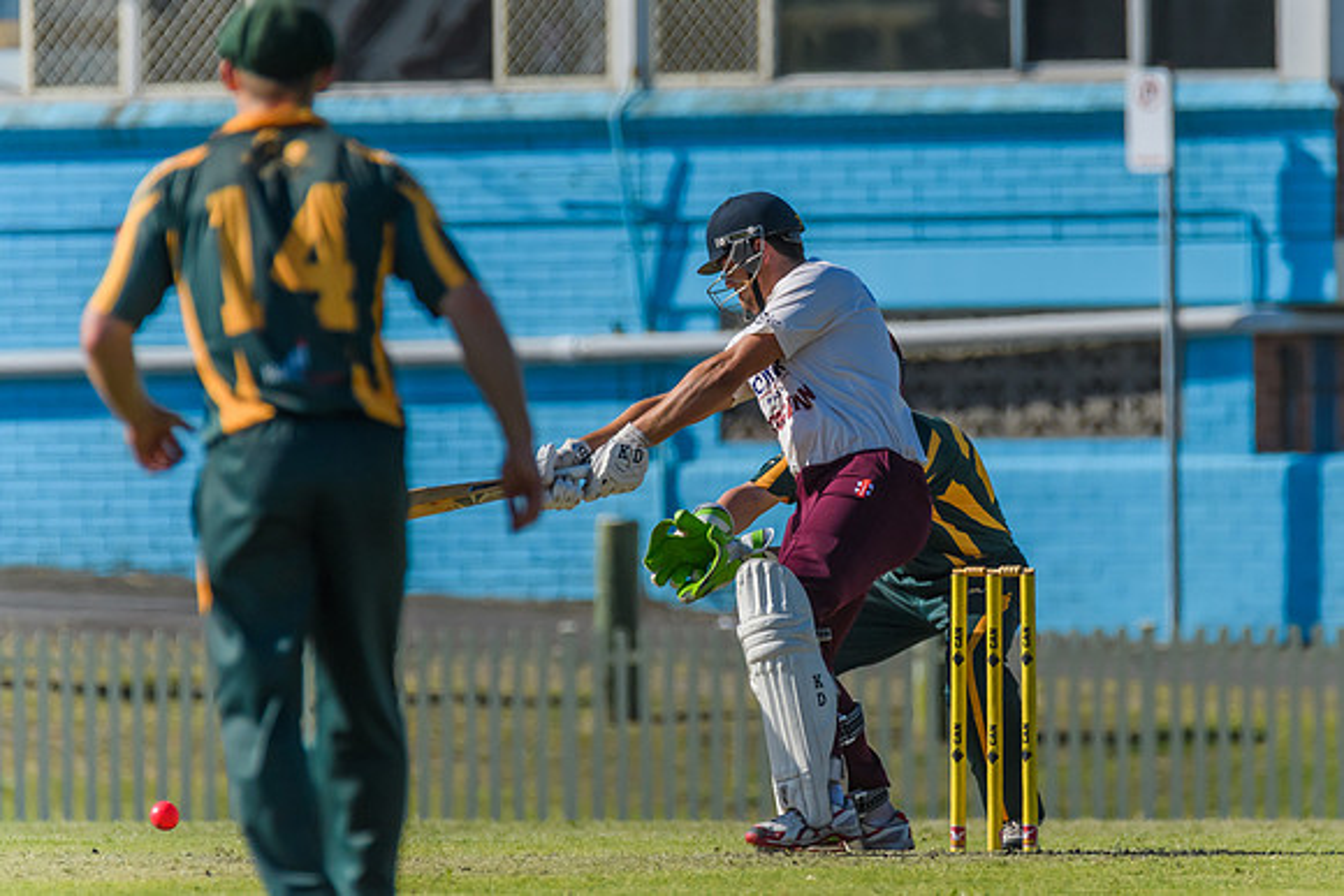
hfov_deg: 2.3
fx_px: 32792
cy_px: 380
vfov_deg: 1.6
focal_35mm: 878
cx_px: 774
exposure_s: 1/5000
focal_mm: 500
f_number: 6.3
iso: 640
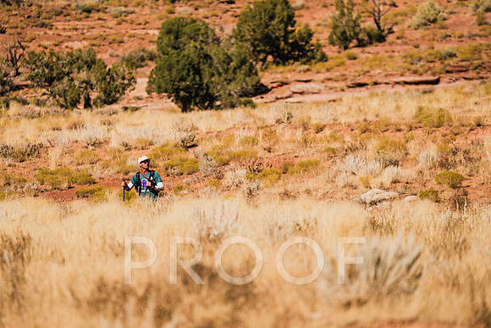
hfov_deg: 3.4
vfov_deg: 2.3
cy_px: 164
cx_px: 246
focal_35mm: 600
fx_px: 8185
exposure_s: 1/1000
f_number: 6.3
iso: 160
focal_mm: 600
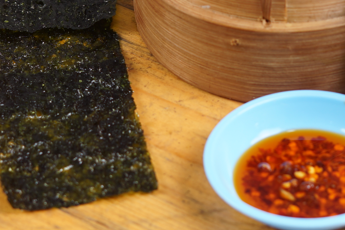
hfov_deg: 11.4
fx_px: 1715
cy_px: 0
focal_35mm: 179
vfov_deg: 7.6
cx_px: 294
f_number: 4
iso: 100
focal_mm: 50
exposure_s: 1/100
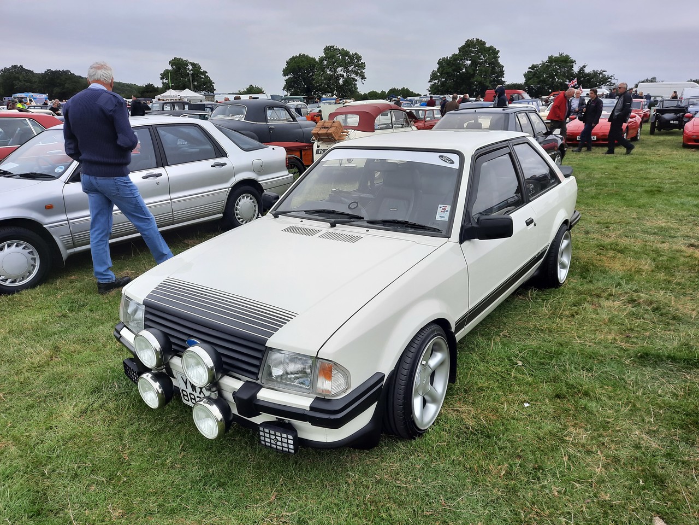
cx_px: 350
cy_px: 262
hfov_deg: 69.4
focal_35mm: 25
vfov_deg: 54.9
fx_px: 505
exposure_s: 1/375
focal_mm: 4.6
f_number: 2
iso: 32
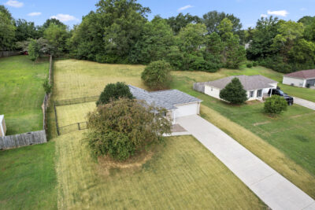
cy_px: 105
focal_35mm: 22
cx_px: 158
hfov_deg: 78.6
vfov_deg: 57.3
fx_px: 193
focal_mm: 8.38
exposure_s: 1/640
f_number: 2.8
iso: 130
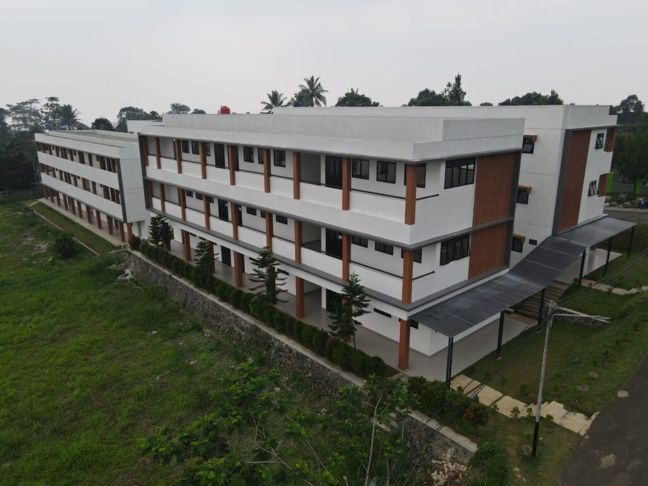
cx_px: 324
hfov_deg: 71.6
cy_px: 243
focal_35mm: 24
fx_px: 449
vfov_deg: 56.8
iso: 100
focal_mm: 4.5
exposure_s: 1/200
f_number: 2.8
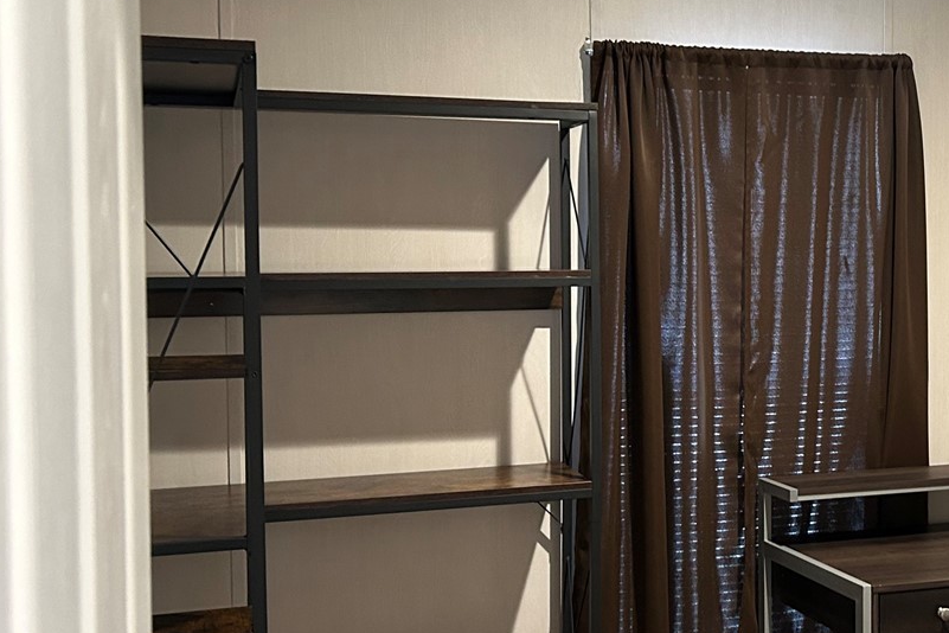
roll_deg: +0.7
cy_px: 295
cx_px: 810
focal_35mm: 54
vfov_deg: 25.1
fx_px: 1423
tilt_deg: -2.1
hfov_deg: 35.2
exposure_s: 1/40
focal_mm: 5.7
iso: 400
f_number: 1.5
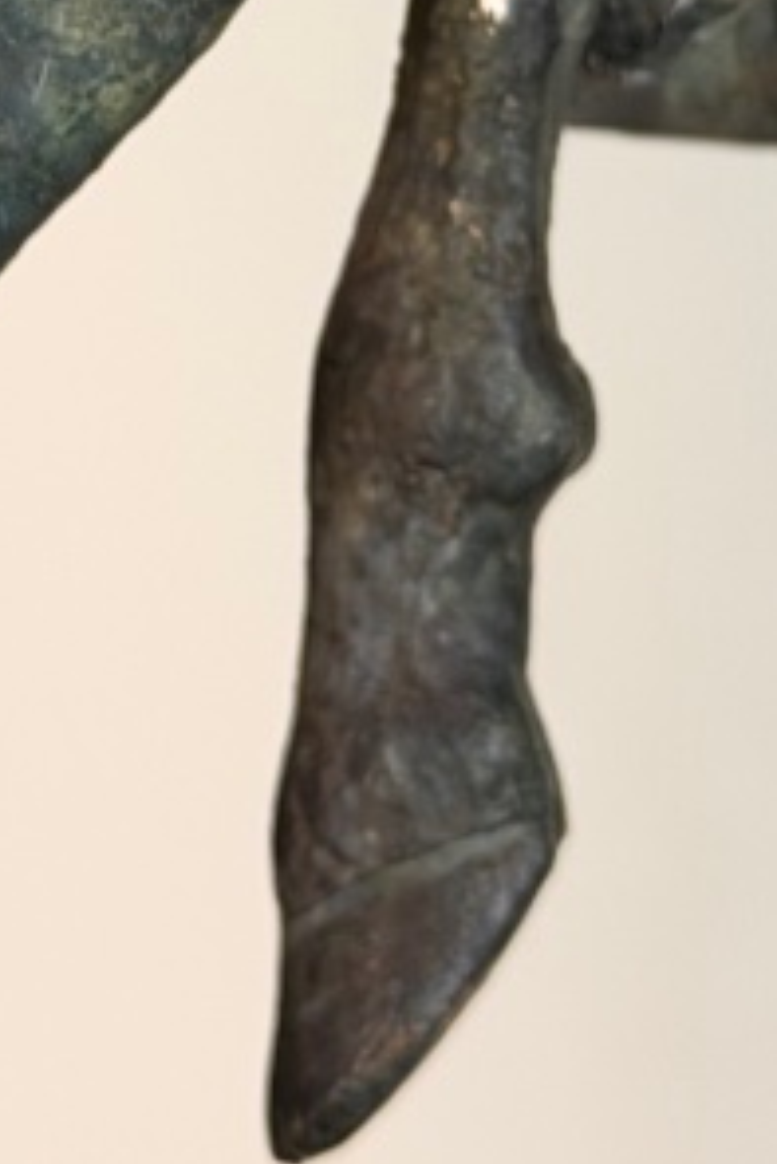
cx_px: 209
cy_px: -272
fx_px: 6564
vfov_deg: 10.0
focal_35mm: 203
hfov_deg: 6.8
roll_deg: -1.0
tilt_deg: -1.8
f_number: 1.78
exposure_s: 1/50
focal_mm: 6.76
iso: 160
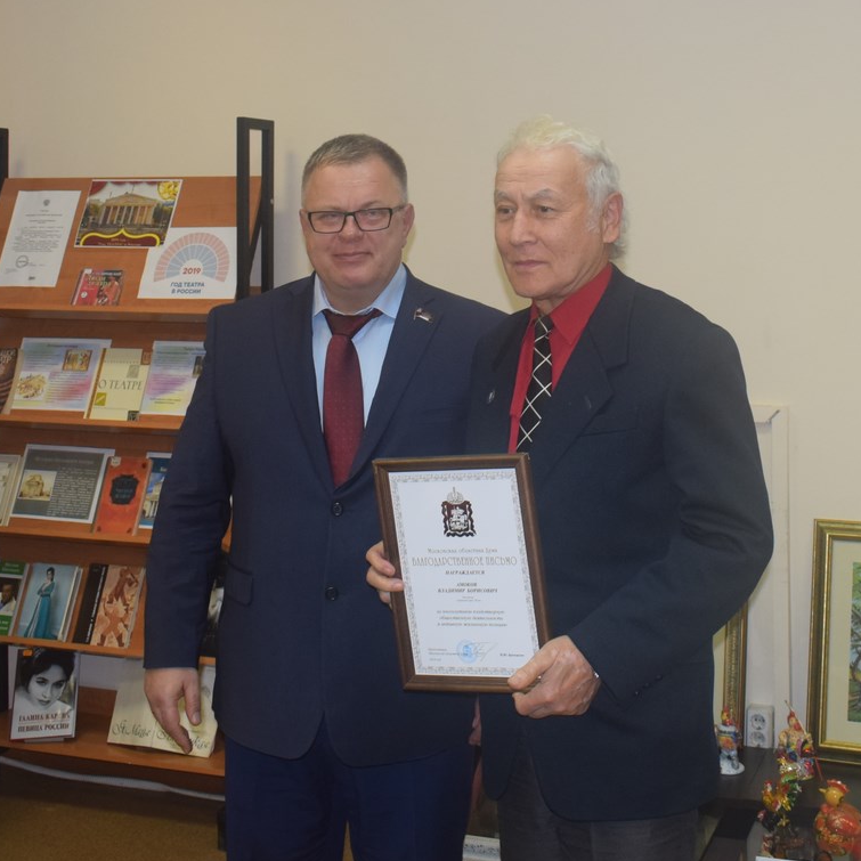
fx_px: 985
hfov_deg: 45.7
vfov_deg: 47.2
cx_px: 225
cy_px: 428
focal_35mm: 35
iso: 800
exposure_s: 1/100
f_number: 5
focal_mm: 18
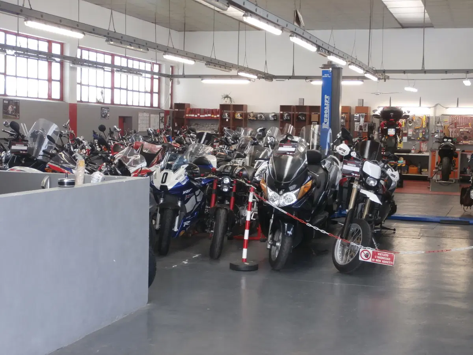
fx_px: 779
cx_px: 236
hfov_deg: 33.8
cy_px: 178
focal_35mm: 57
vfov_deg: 25.7
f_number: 4.5
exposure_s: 1/8
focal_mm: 10.11
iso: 100
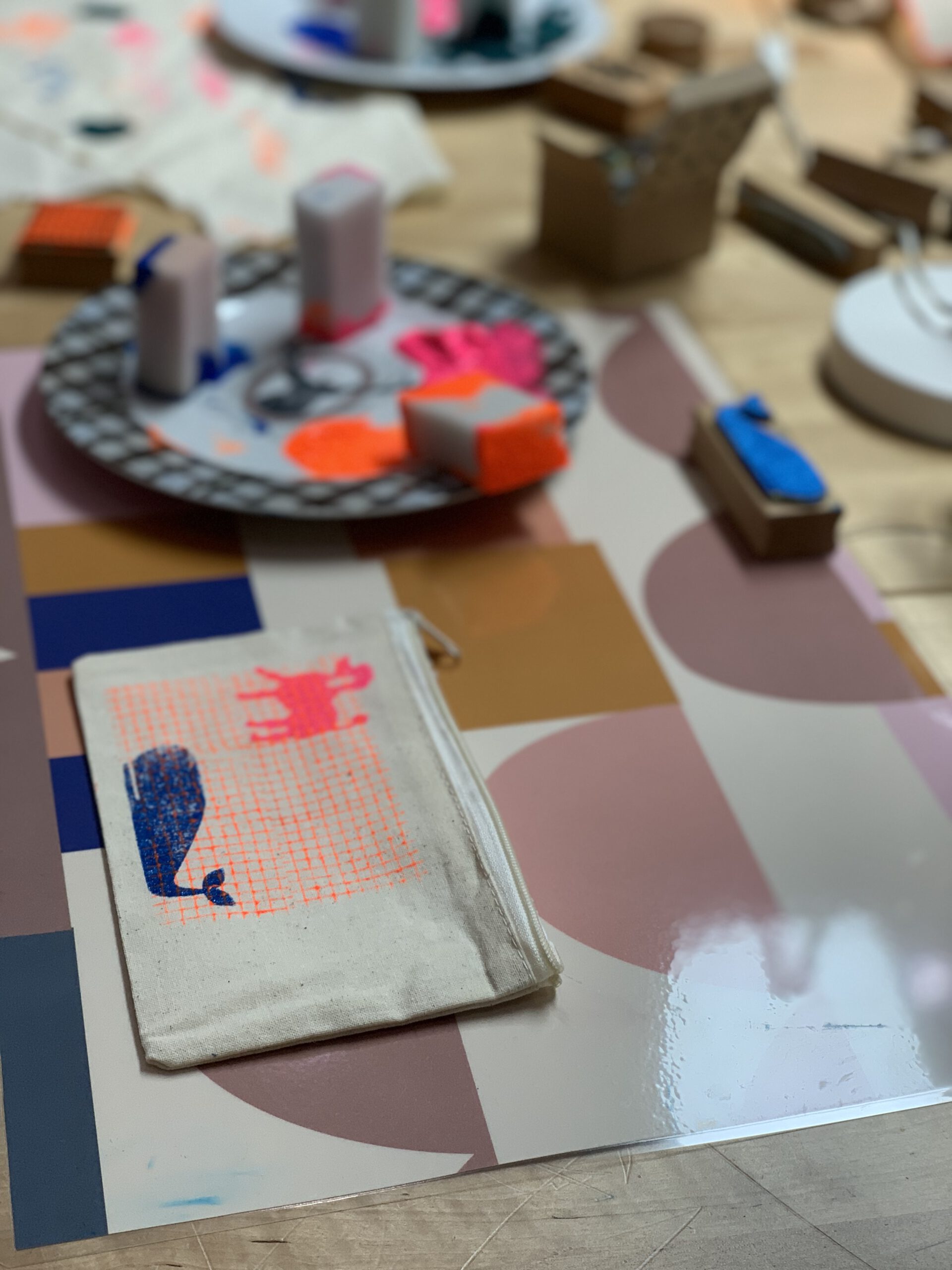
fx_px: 1907
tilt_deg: -35.9
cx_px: 476
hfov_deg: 28.0
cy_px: 635
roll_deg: -2.8
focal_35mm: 52
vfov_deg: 36.8
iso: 64
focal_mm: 6
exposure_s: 1/50
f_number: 2.4
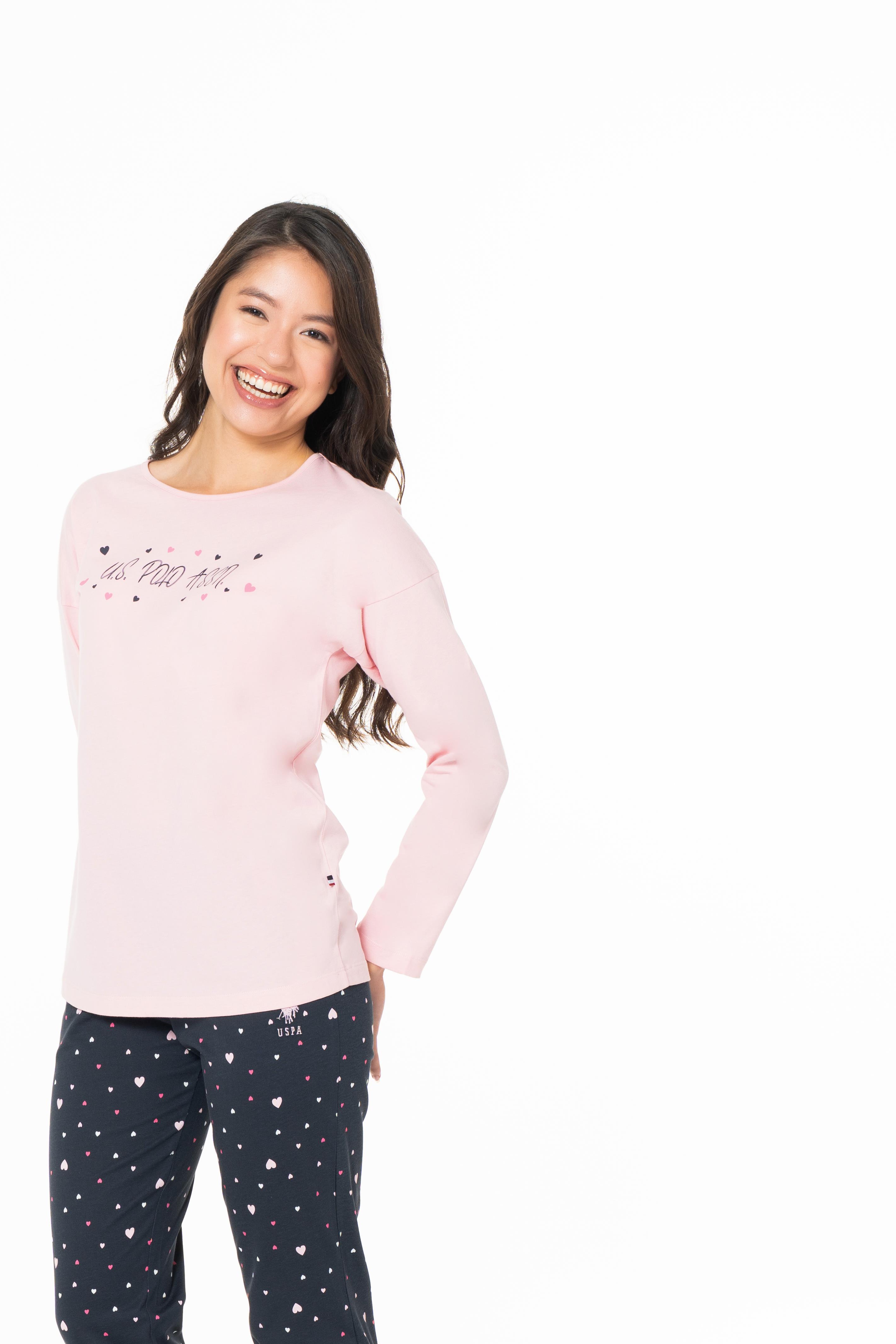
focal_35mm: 67
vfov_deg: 29.8
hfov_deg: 20.2
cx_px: 237
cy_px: 941
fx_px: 2501
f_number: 8
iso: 200
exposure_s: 1/160
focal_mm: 41
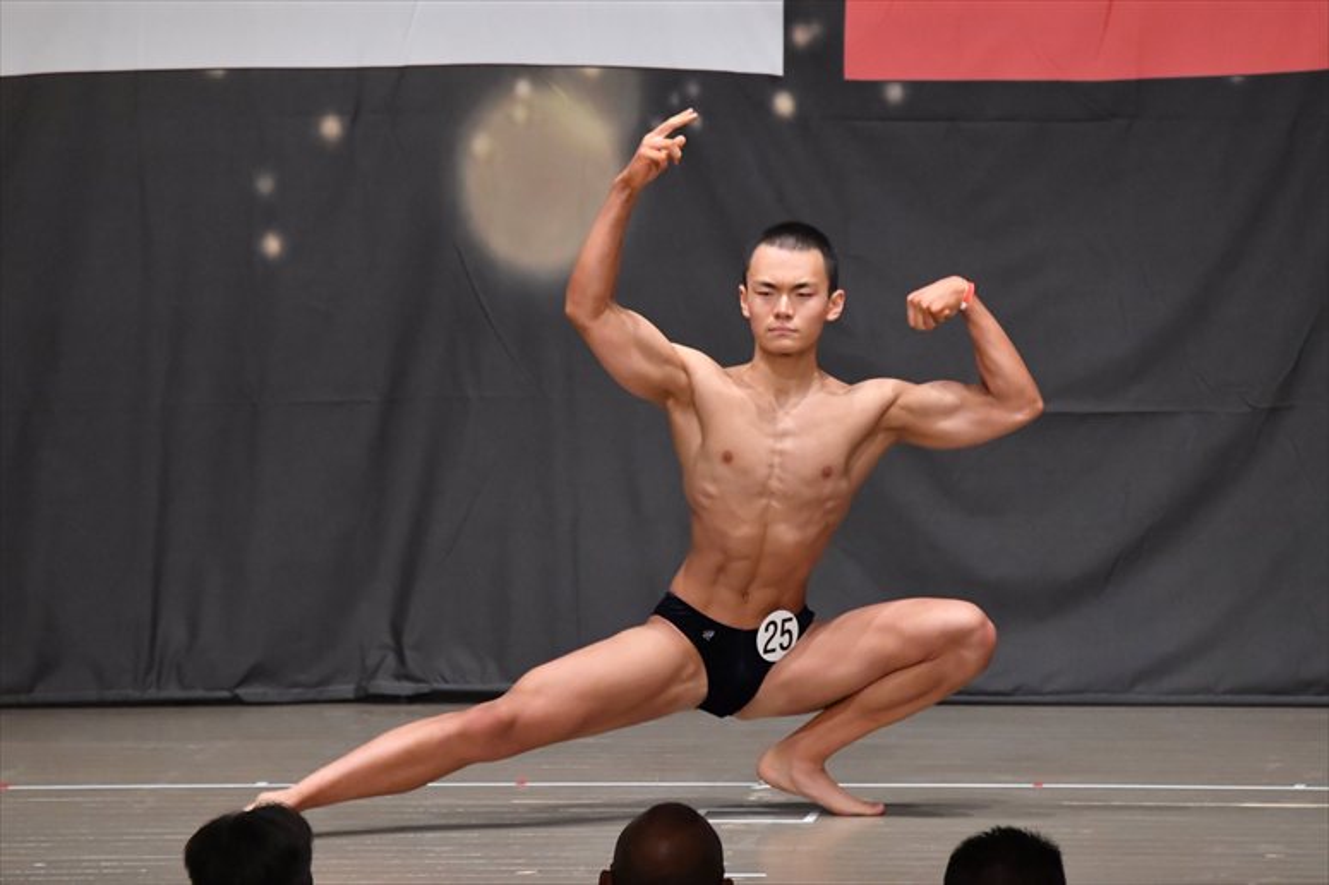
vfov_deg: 5.1
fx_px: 9963
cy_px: 442
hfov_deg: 7.6
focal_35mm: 270
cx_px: 664
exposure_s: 1/400
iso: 6400
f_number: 5.6
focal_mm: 180
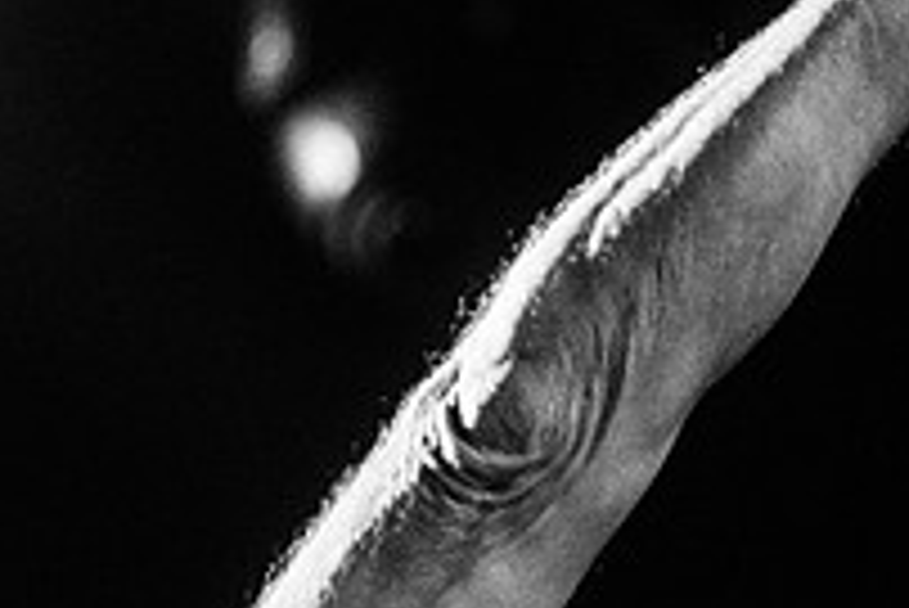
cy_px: 426
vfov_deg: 6.0
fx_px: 5811
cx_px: 900
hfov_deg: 8.9
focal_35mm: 230
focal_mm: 80
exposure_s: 1/320
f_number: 3.2
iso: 3200
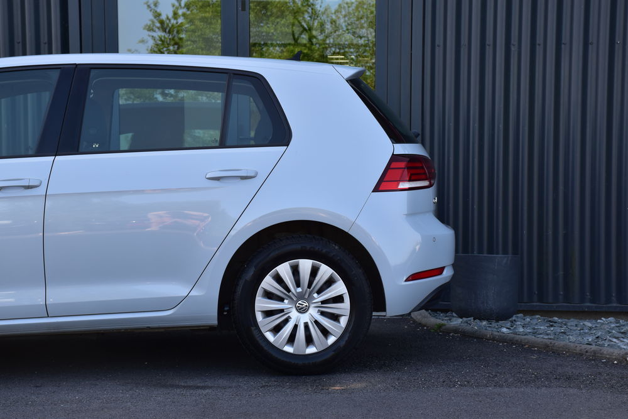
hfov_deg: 24.2
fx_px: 1465
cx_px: 314
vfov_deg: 16.3
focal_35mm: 84
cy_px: 210
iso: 400
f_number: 9
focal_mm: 56
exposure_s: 1/160
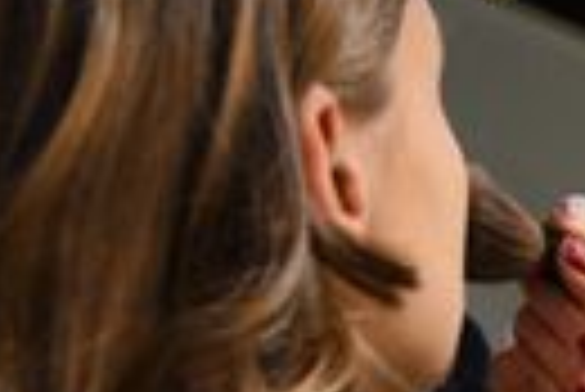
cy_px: 770
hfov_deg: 17.4
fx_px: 1399
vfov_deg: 13.7
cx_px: 1152
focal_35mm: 86
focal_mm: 16
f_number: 4
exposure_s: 1/200
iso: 2000
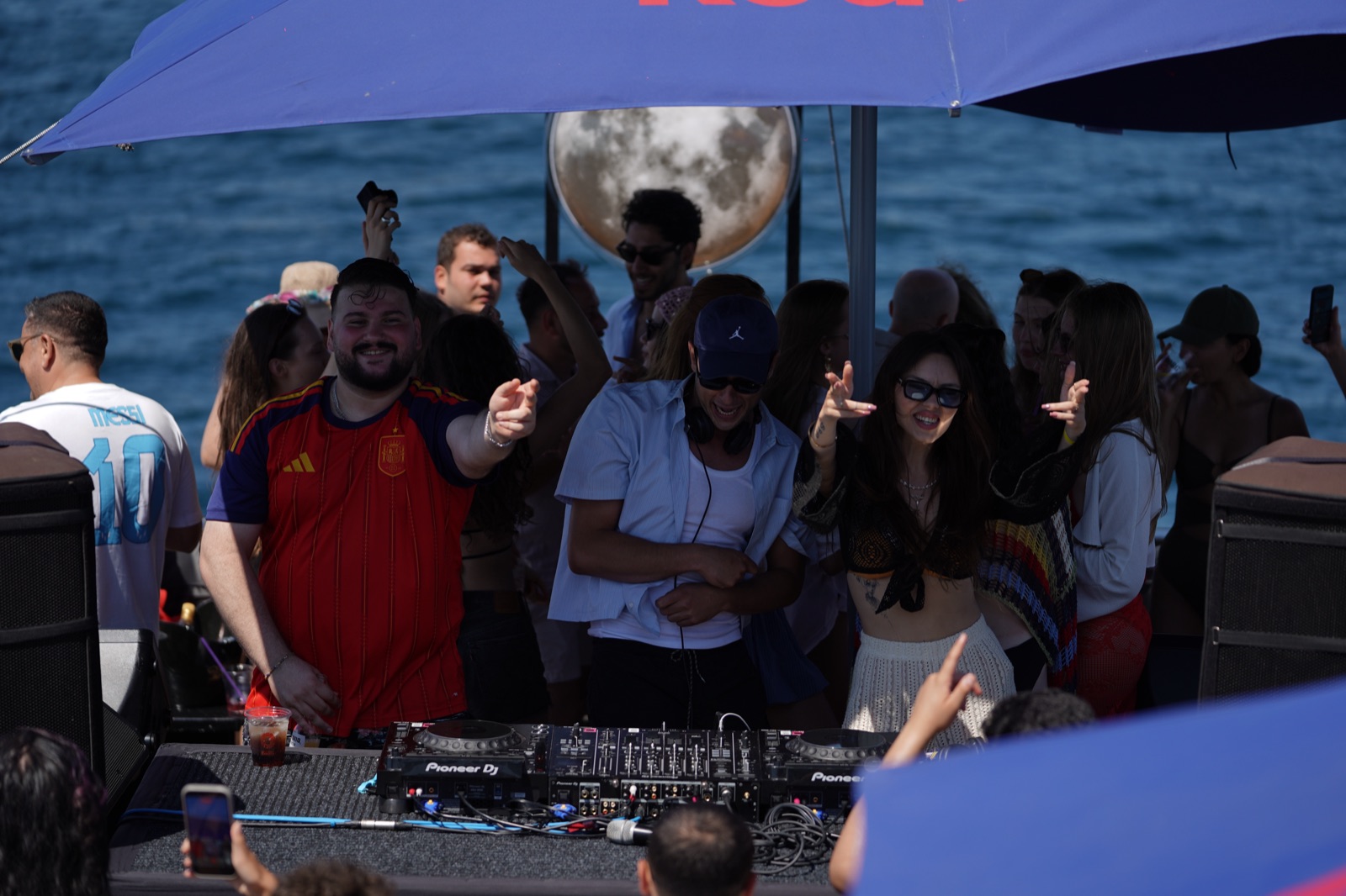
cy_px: 448
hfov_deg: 17.6
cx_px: 673
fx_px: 4336
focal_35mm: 116
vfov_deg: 11.8
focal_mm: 116
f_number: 2.8
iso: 64
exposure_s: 1/1600
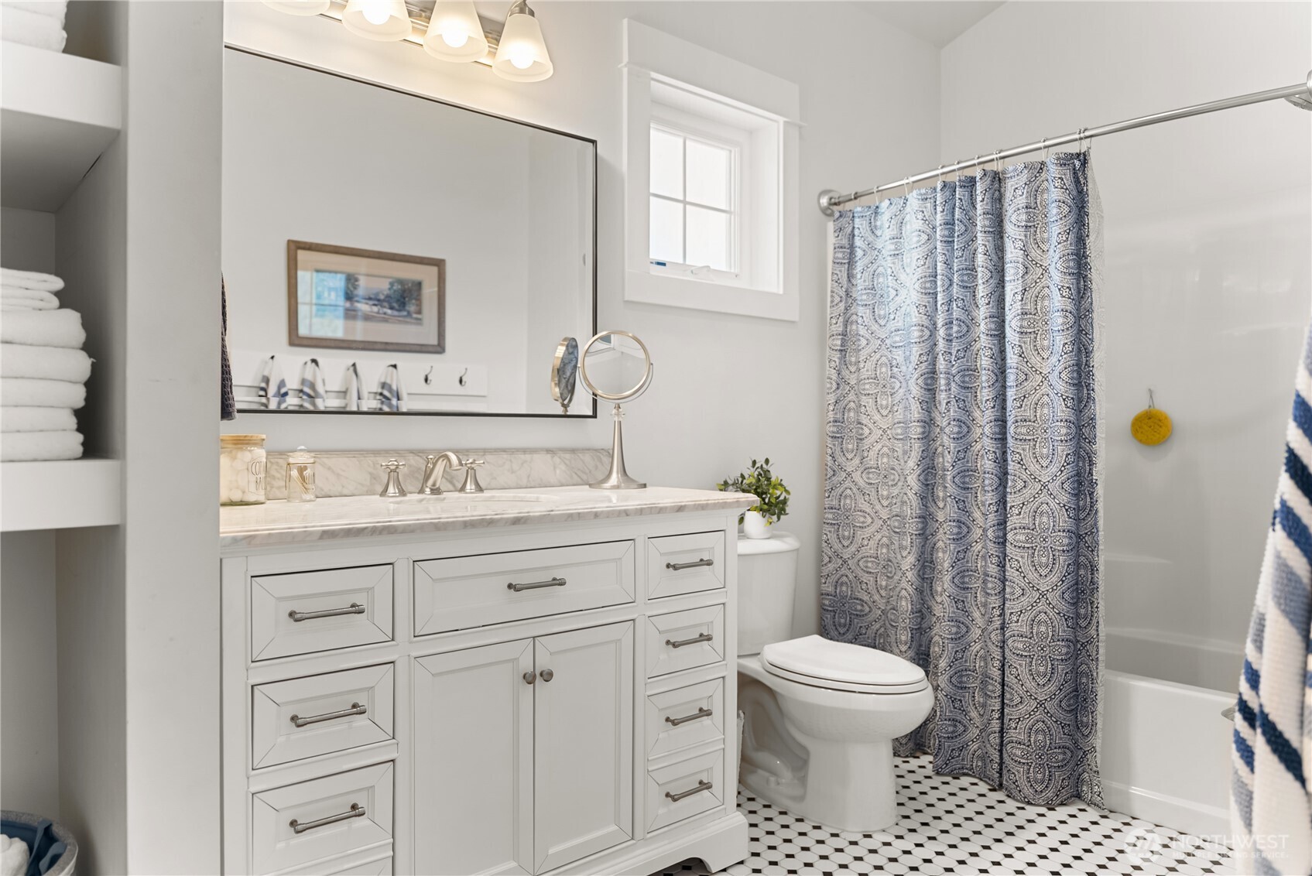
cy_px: 438
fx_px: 875
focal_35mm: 24
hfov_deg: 73.7
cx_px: 656
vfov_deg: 53.2
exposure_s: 1/15
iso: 400
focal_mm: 24
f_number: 2.8
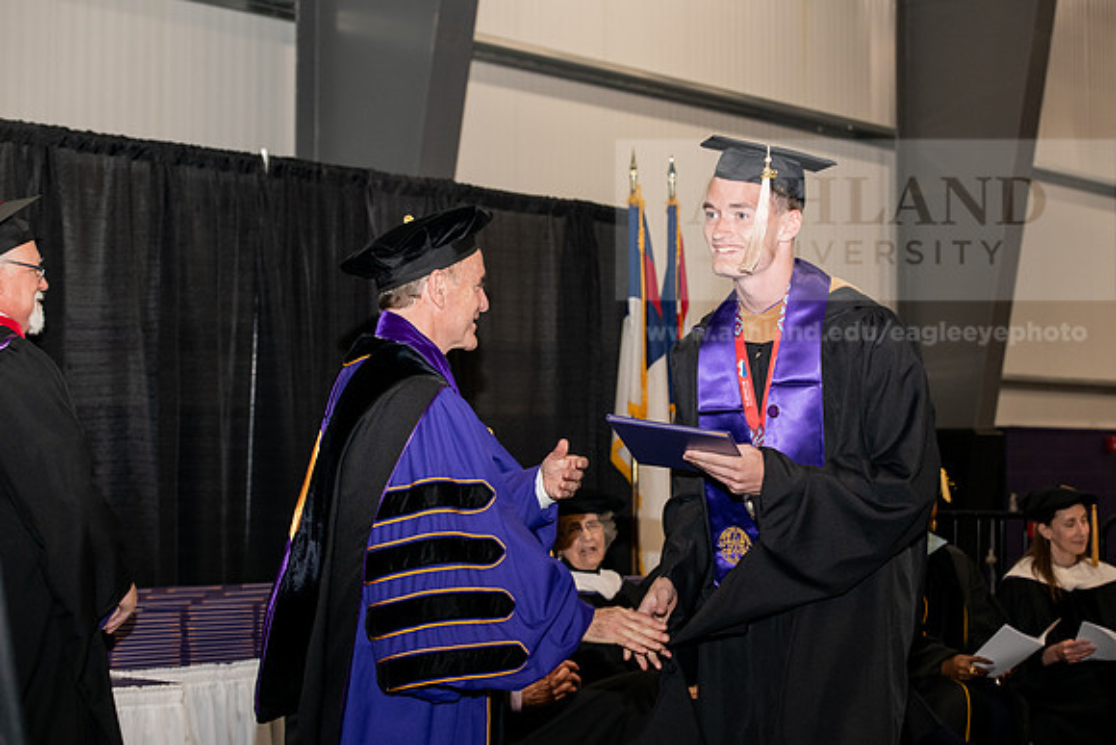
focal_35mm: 70
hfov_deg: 28.8
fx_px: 2170
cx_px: 558
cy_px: 372
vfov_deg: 19.5
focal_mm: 70
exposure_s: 1/200
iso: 1600
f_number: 5.6
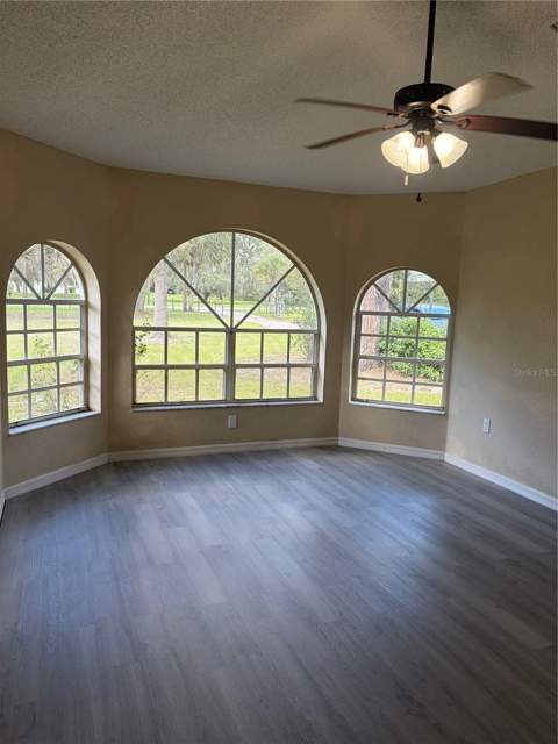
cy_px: 372
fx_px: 559
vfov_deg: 67.3
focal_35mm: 26
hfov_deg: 53.1
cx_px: 279
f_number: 1.6
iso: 64
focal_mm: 5.96
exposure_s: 1/120
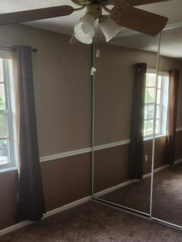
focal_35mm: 39
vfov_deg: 47.5
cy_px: 148
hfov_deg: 36.7
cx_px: 75
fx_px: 273
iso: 100
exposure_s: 1/180
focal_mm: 5.4
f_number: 1.8
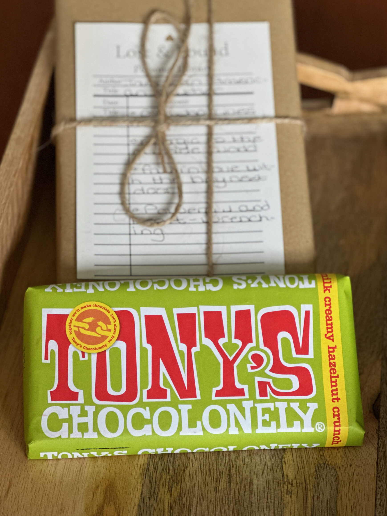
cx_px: 192
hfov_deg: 17.4
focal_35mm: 85
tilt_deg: -49.5
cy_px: 247
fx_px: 1267
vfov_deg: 23.0
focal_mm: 9
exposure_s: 1/40
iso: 320
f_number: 2.8
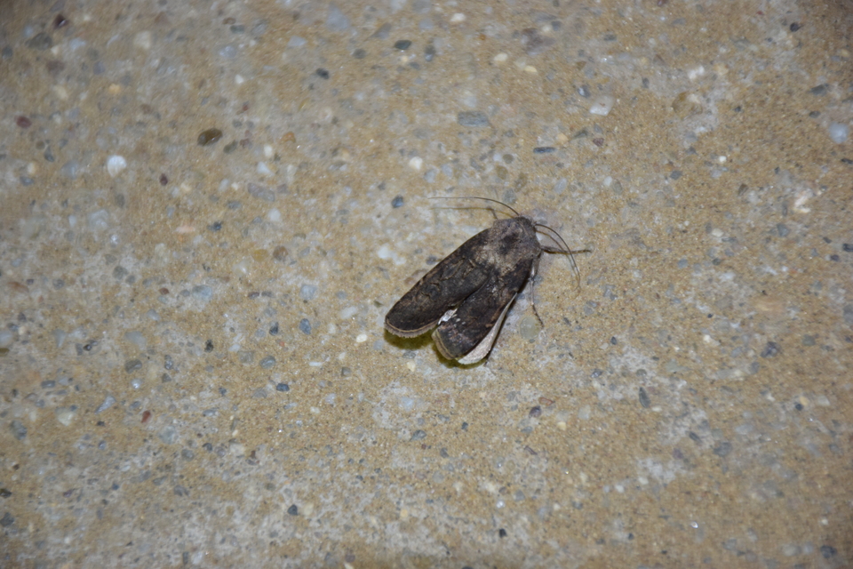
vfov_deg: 6.5
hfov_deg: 9.8
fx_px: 4975
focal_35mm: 210
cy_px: 284
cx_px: 426
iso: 500
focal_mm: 140
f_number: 5.6
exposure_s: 1/60
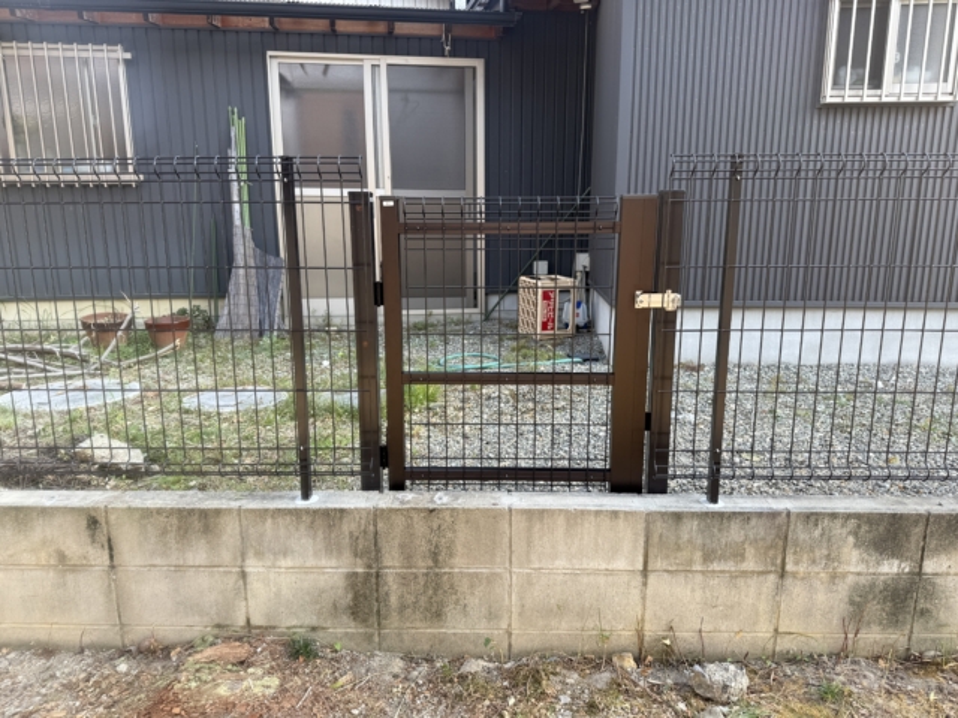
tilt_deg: -9.1
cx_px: 479
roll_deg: +1.4
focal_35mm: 24
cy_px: 359
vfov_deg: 56.8
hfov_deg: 71.6
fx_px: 664
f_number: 1.78
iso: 80
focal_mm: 6.76
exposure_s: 1/303
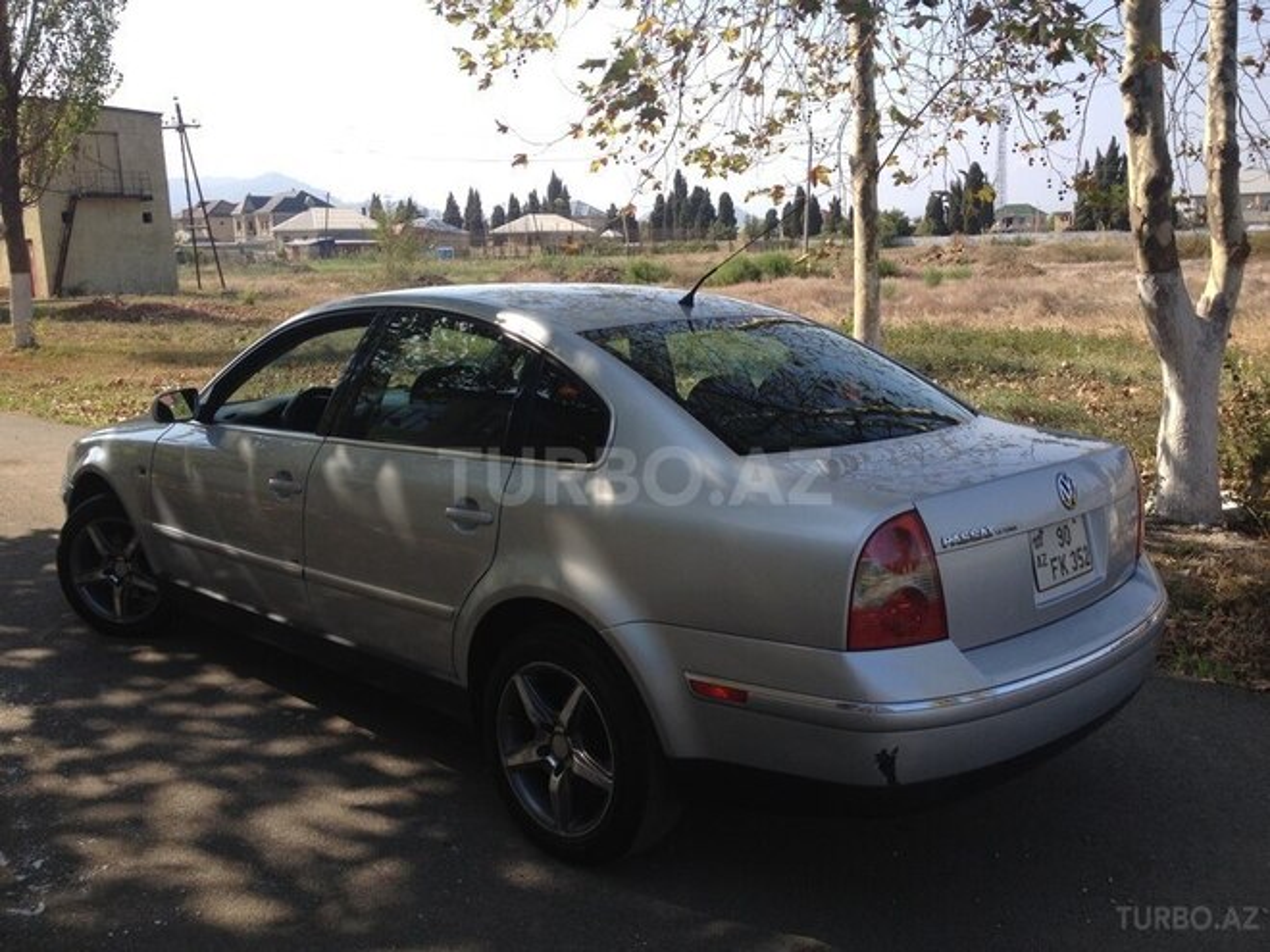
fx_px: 1284
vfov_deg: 40.7
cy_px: 476
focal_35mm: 35
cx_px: 635
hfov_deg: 52.6
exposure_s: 1/986
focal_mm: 4.28
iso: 50
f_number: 2.4
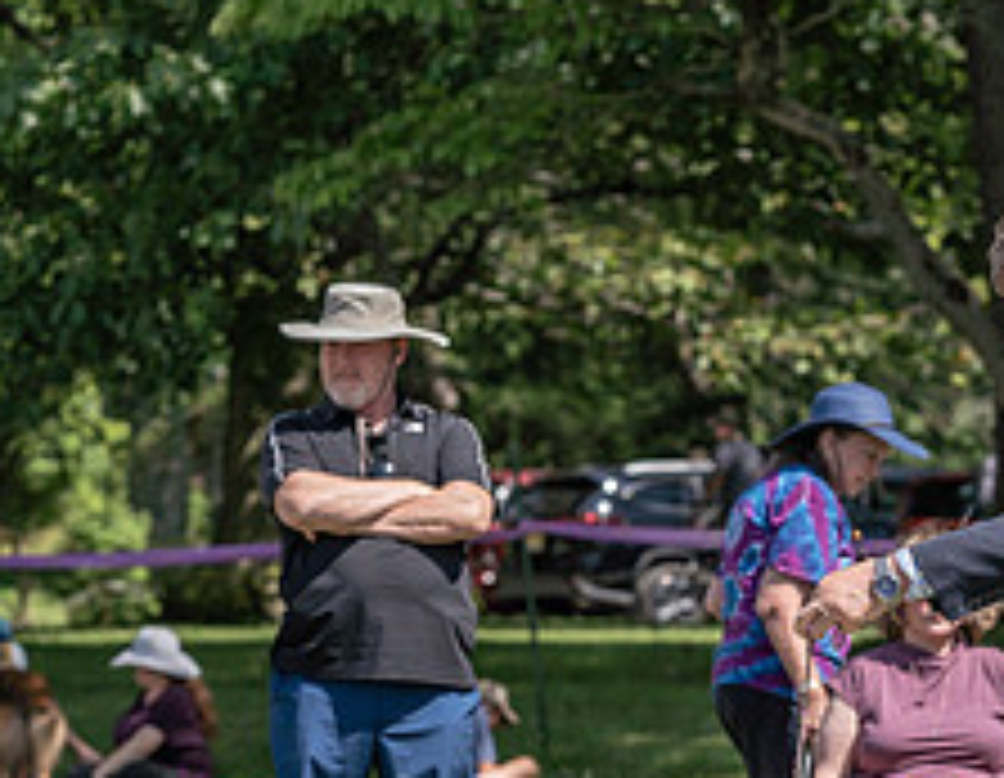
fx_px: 9162
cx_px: 680
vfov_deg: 4.9
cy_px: 800
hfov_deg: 6.3
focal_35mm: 312
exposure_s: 1/1000
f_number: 5
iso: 100
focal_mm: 109
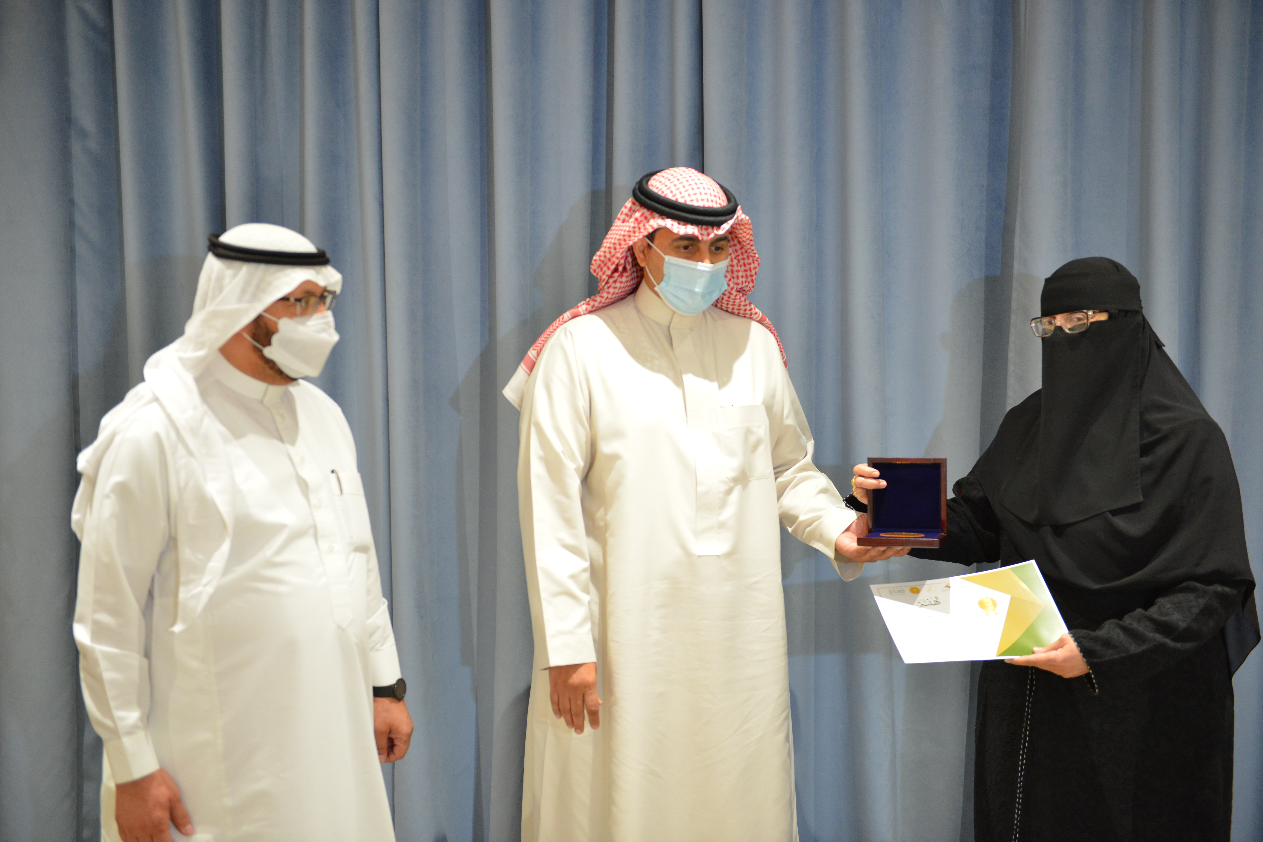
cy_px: 421
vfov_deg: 29.9
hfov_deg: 43.6
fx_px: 1579
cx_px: 632
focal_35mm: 45
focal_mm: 45
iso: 2500
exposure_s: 1/200
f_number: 2.8
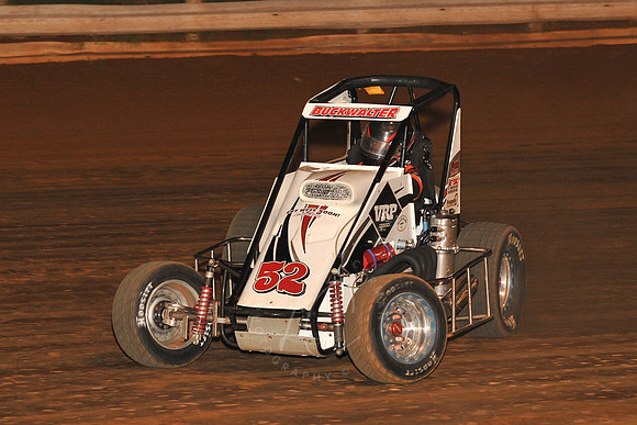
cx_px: 318
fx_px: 2124
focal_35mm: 120
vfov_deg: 11.4
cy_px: 212
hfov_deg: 17.1
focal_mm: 120
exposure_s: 1/320
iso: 1000
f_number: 6.3
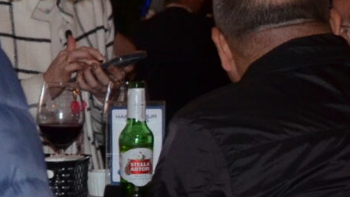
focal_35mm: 187
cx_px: -578
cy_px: 194
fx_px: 1737
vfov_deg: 6.5
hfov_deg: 9.7
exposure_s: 1/60
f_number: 3.5
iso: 800
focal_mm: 20
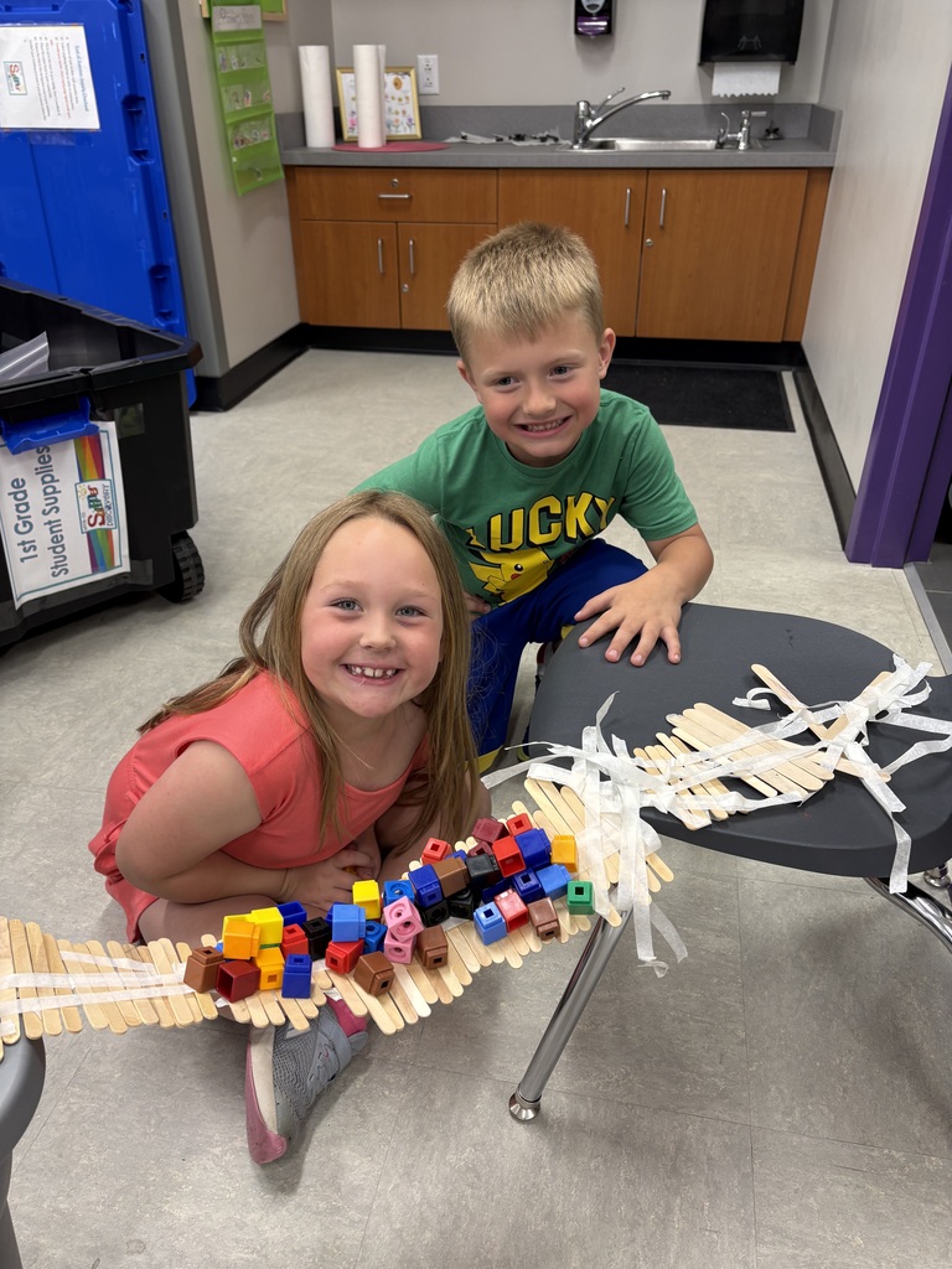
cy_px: 634
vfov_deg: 67.3
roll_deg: +0.5
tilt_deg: -30.0
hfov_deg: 53.1
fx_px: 953
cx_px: 476
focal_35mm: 26
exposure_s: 1/60
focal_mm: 5.96
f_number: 1.6
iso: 80
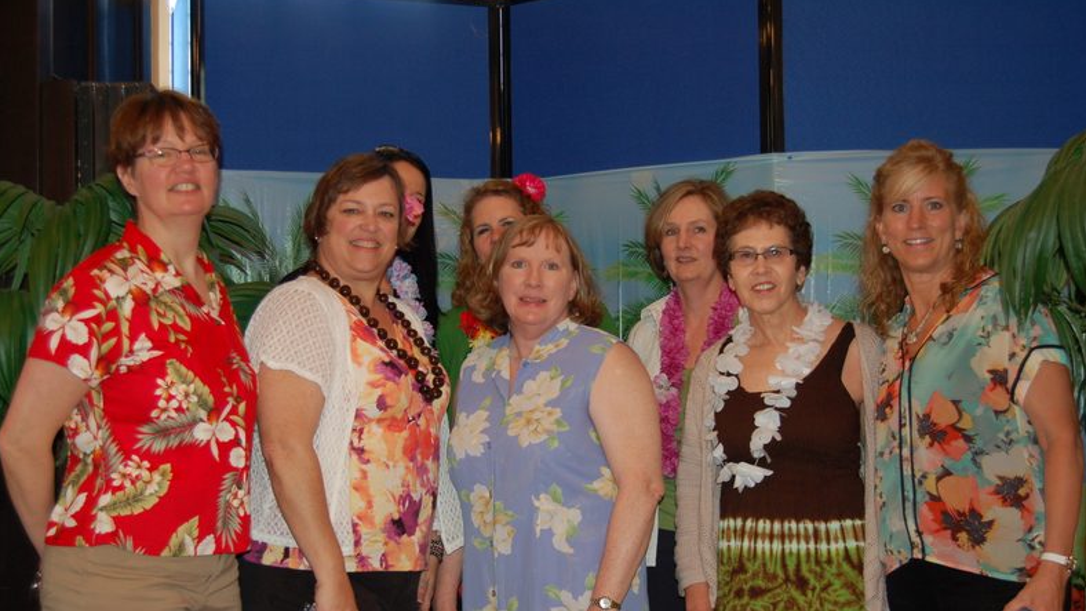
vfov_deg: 23.5
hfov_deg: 40.6
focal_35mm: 51
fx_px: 1468
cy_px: 361
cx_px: 540
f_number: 4.5
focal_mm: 32
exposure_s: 1/60
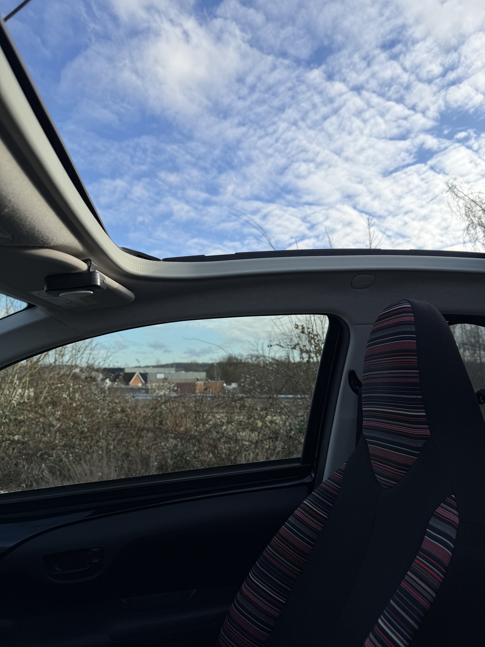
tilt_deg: +6.3
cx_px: 242
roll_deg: -1.0
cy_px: 324
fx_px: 448
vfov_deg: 71.6
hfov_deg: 56.8
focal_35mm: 24
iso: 80
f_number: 1.78
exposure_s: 1/3279
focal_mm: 6.76
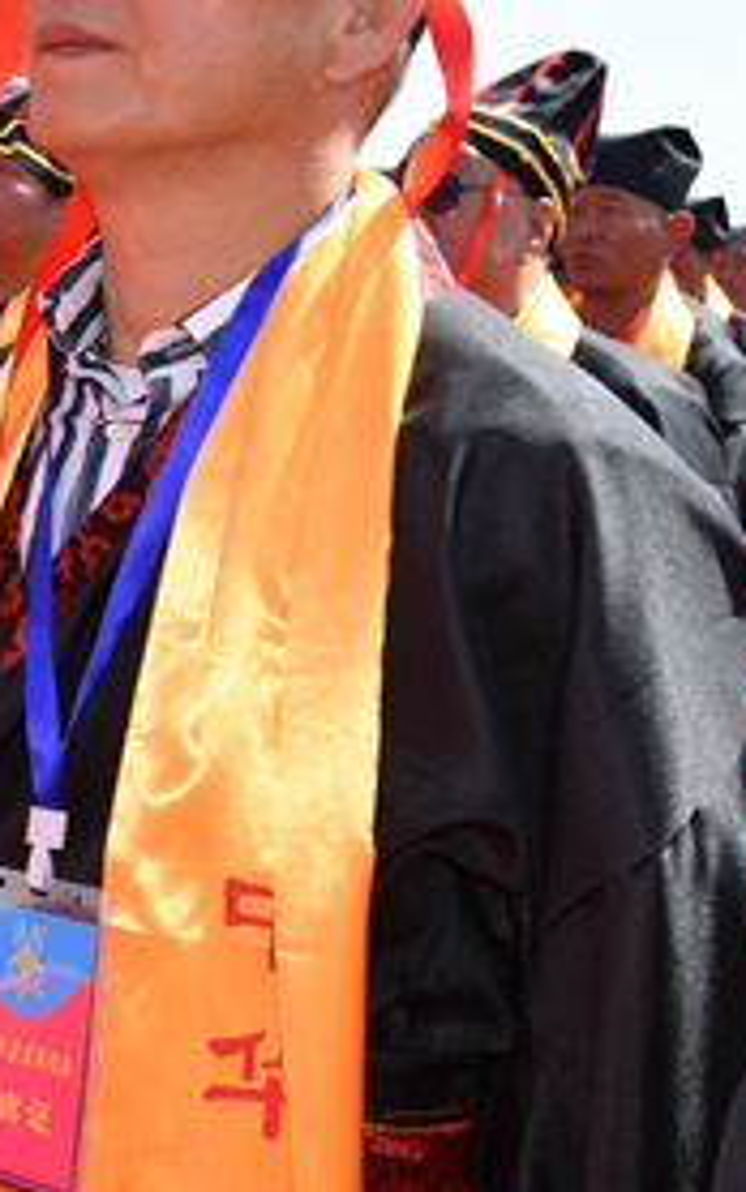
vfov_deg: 23.5
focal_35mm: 88
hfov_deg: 13.8
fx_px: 2860
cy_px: 457
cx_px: -429
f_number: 7.1
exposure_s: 1/200
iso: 125
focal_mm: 30
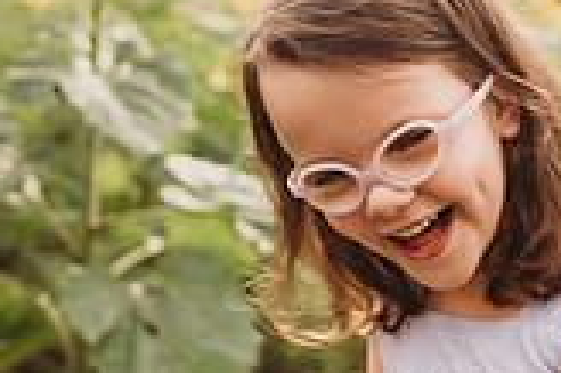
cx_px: 499
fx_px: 1323
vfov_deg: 16.0
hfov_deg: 23.3
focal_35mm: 85
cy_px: 180
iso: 125
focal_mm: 24
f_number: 2.2
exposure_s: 1/320
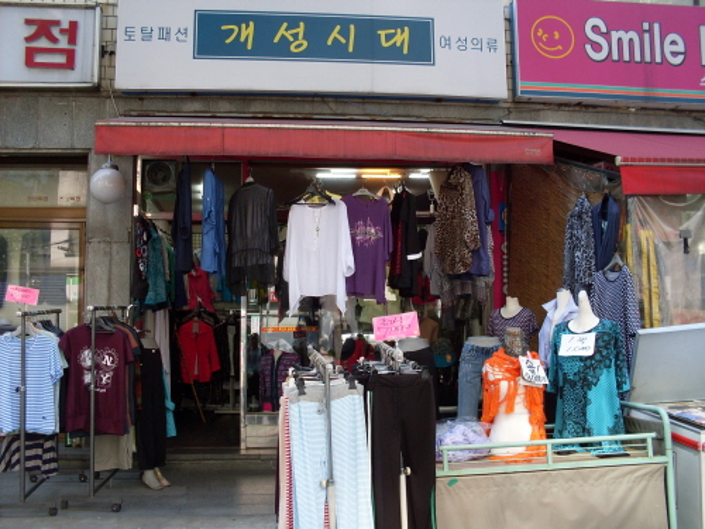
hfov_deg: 49.0
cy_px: 264
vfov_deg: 37.7
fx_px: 774
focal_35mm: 38
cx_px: 352
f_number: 2.8
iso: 80
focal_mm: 6.3
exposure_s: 1/180
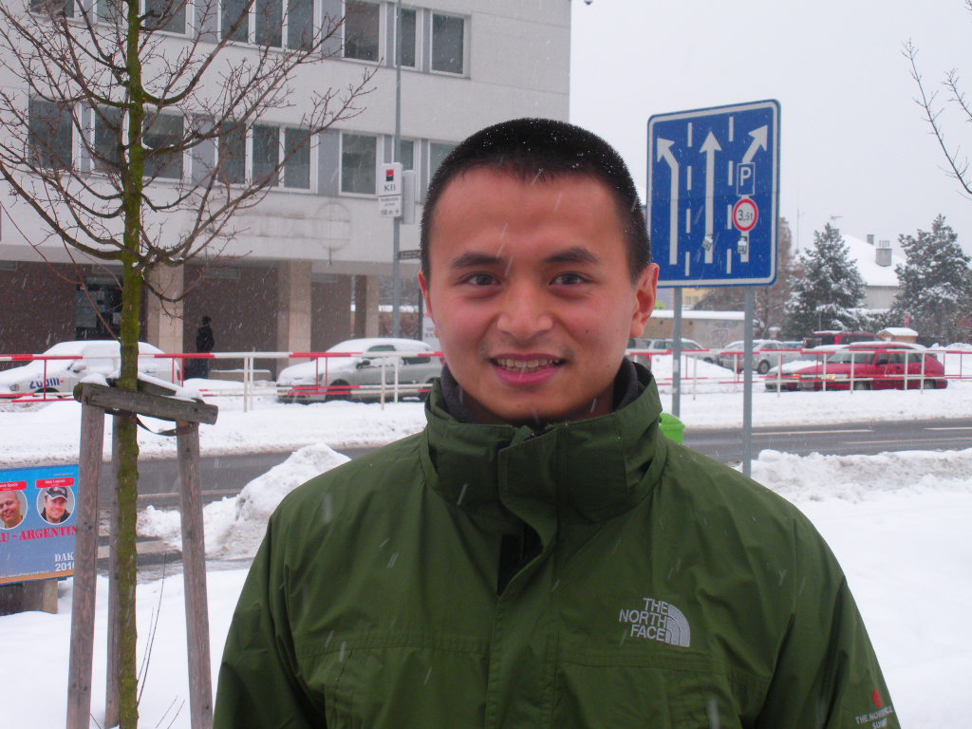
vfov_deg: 22.9
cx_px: 486
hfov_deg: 30.3
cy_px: 364
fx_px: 1797
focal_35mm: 64
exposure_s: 1/125
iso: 137
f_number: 4.6
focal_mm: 11.2
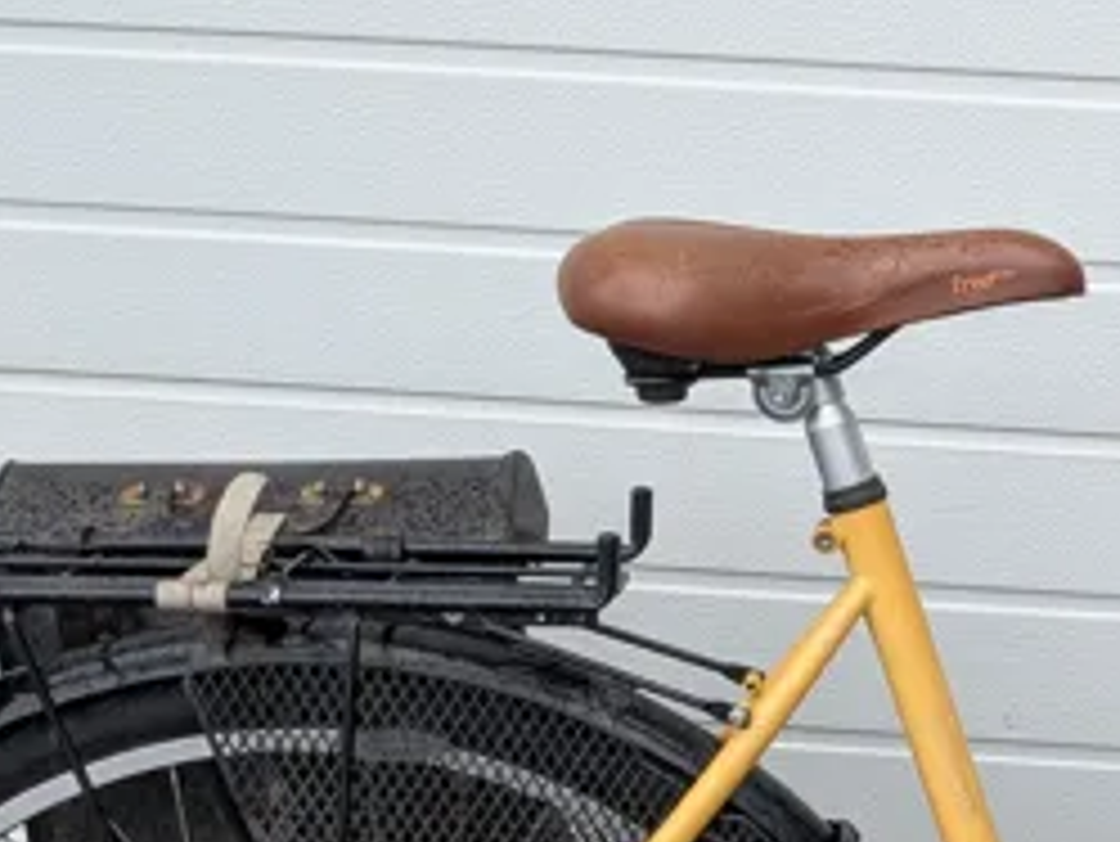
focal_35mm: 77
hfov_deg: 23.6
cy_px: 950
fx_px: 2493
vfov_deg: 18.4
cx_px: 1255
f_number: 1.7
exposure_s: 1/544
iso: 34
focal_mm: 4.53
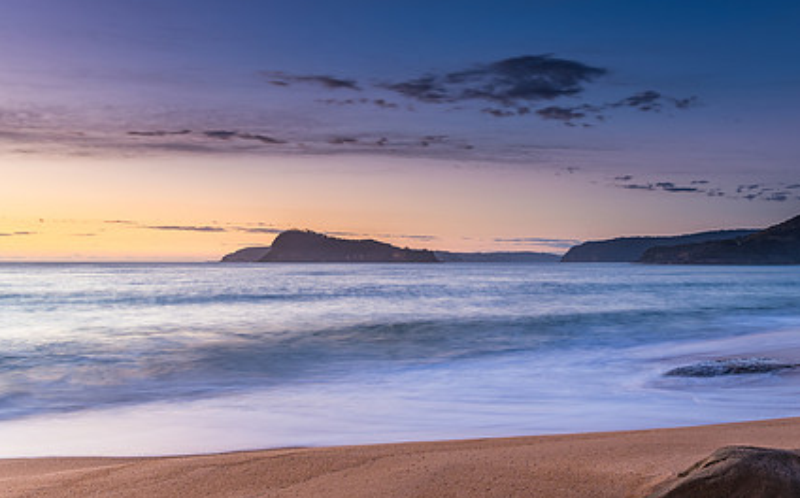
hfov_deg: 55.3
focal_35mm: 34
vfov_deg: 37.1
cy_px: 295
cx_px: 546
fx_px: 741
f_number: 9
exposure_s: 4
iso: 50
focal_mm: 16
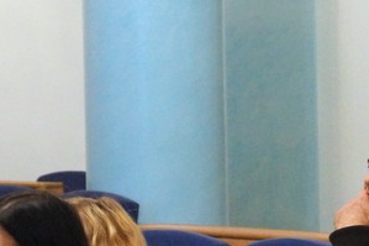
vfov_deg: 6.7
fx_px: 2085
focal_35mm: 204
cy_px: 243
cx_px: 321
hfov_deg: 10.1
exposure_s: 1/30
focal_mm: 45
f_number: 5.6
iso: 3200
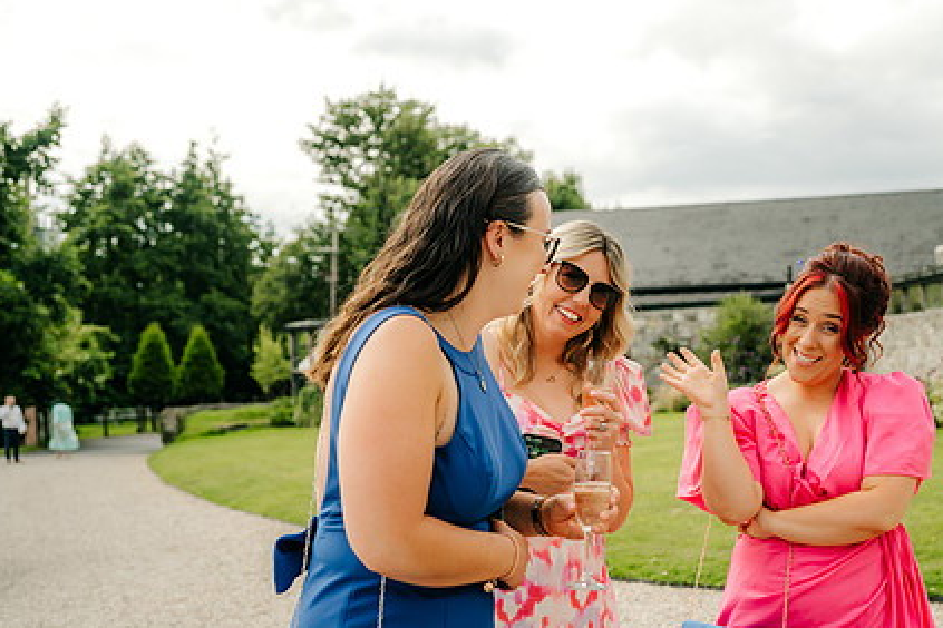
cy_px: 409
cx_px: 638
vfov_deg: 27.9
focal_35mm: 48
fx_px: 1257
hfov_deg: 40.5
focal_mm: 35
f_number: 3.2
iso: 100
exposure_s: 1/1250
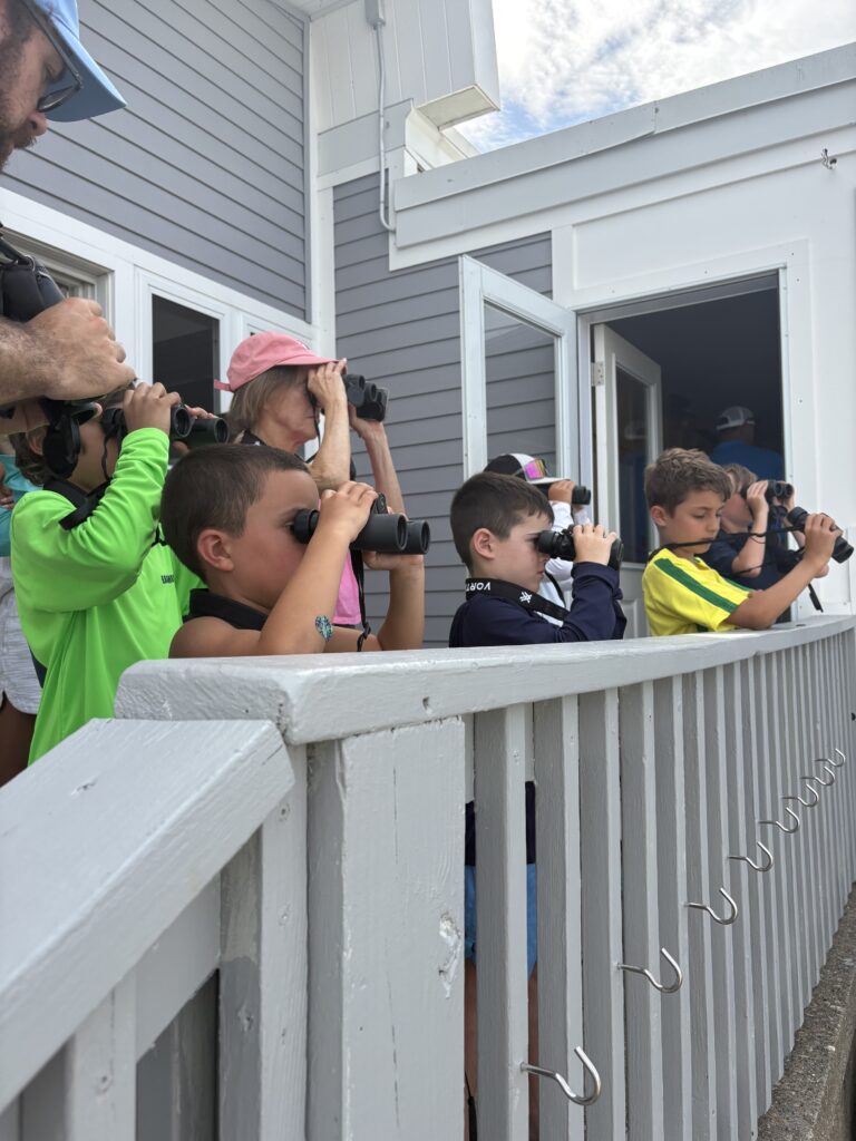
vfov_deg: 67.3
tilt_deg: +2.9
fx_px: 857
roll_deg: +2.5
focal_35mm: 26
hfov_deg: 53.1
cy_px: 570
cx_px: 428
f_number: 1.6
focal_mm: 5.96
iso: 64
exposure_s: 1/2283
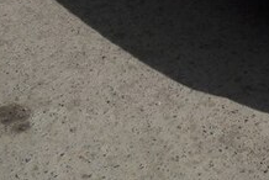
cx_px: 339
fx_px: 658
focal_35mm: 88
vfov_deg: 14.1
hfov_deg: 21.2
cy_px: -124
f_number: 1.9
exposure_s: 1/2801
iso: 40
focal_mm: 3.7
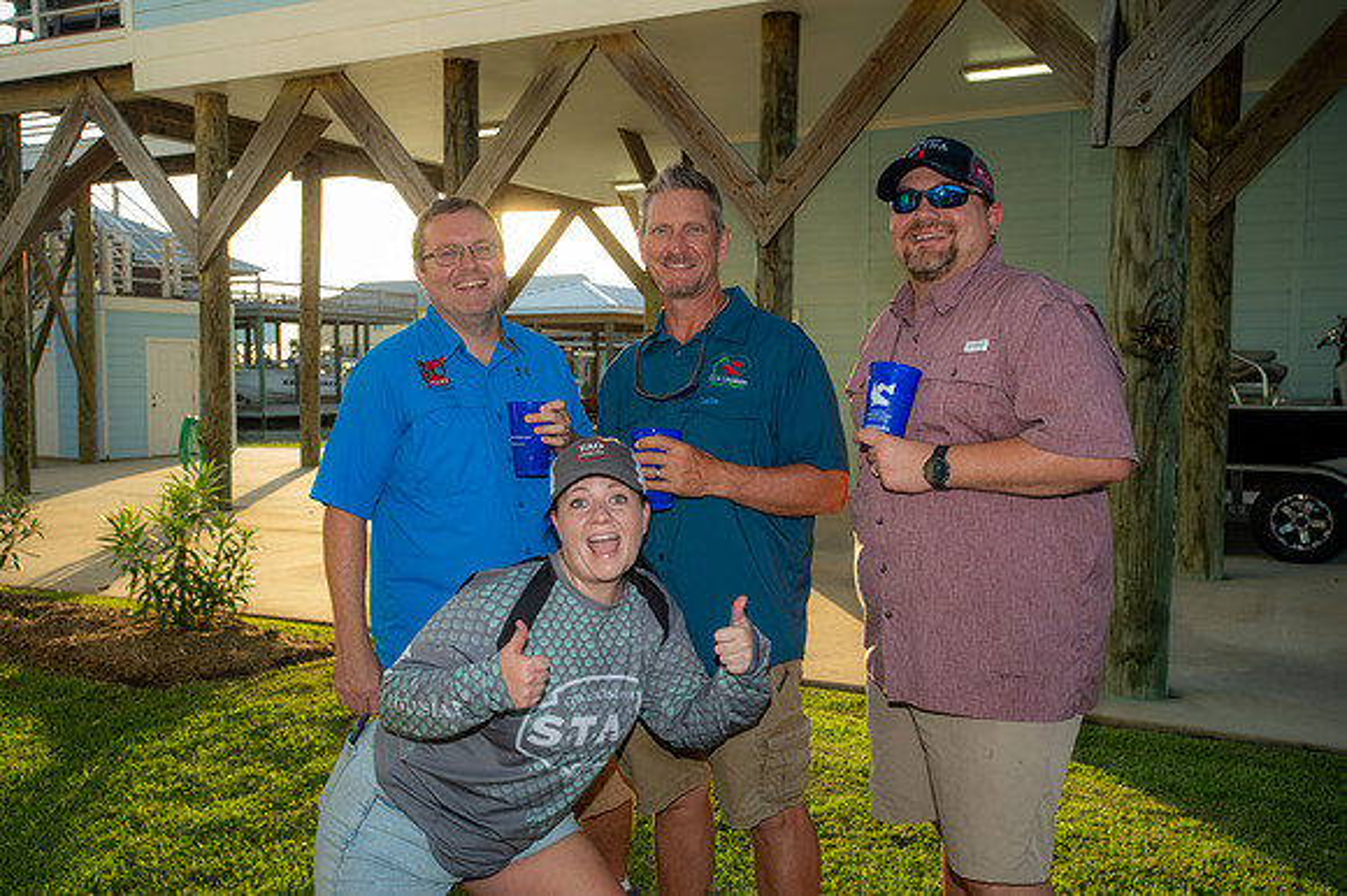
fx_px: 1197
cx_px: 674
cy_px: 448
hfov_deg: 58.7
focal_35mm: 32
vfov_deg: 41.1
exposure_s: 1/125
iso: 200
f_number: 5.6
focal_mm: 32
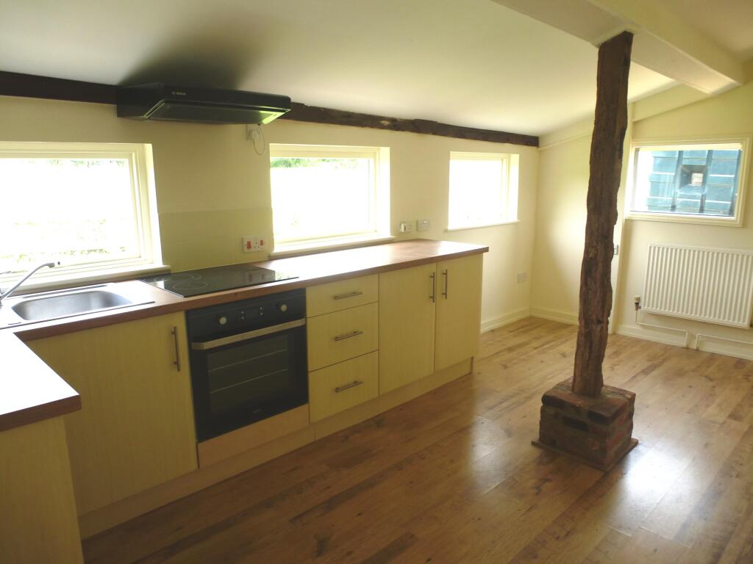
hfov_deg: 71.6
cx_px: 376
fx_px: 522
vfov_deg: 56.8
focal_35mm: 24
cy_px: 282
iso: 100
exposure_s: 1/60
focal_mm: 4.3
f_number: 3.3
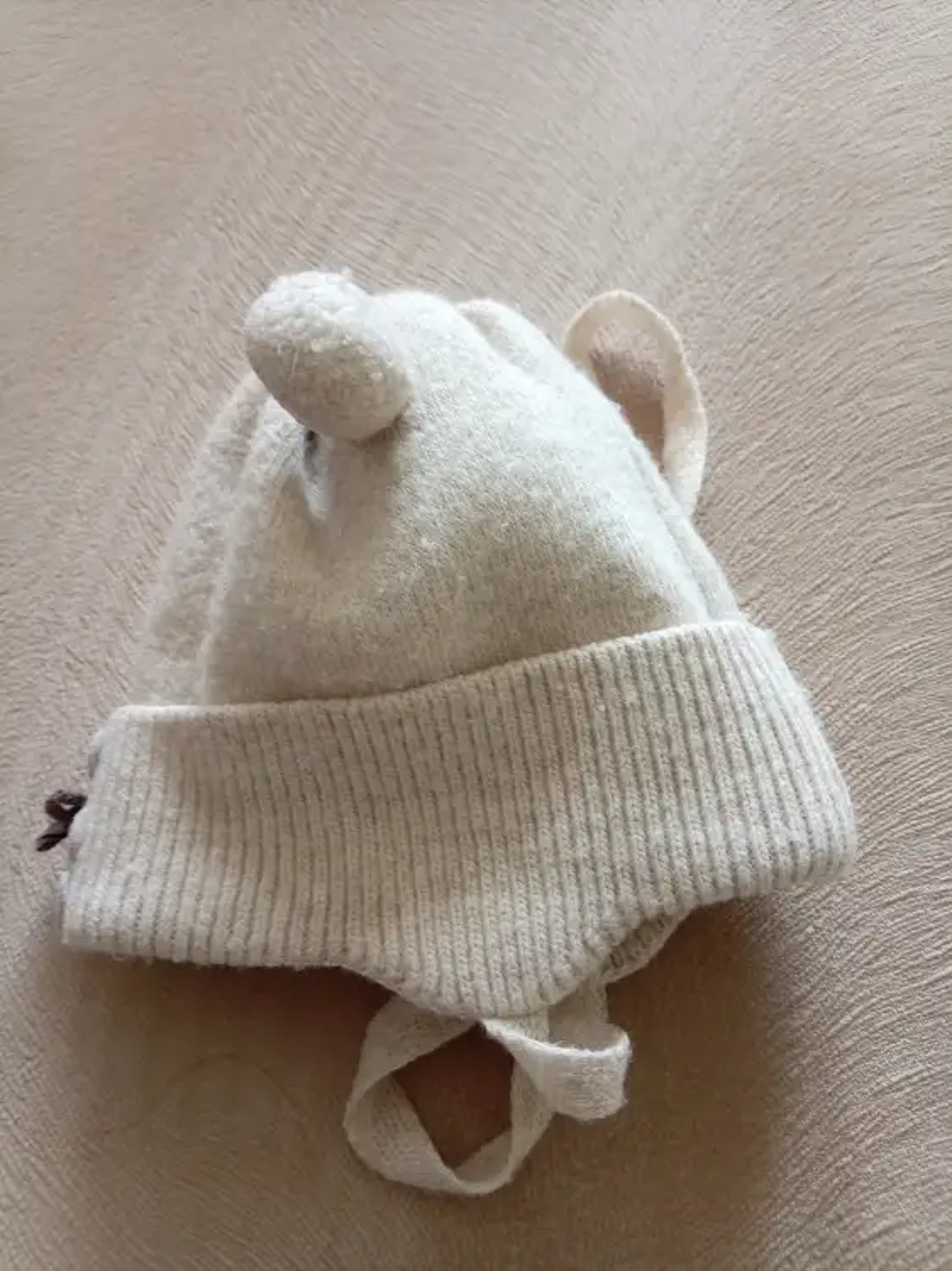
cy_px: 636
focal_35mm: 25
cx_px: 476
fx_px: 917
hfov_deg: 54.9
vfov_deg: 69.4
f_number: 1.8
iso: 451
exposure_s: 1/25
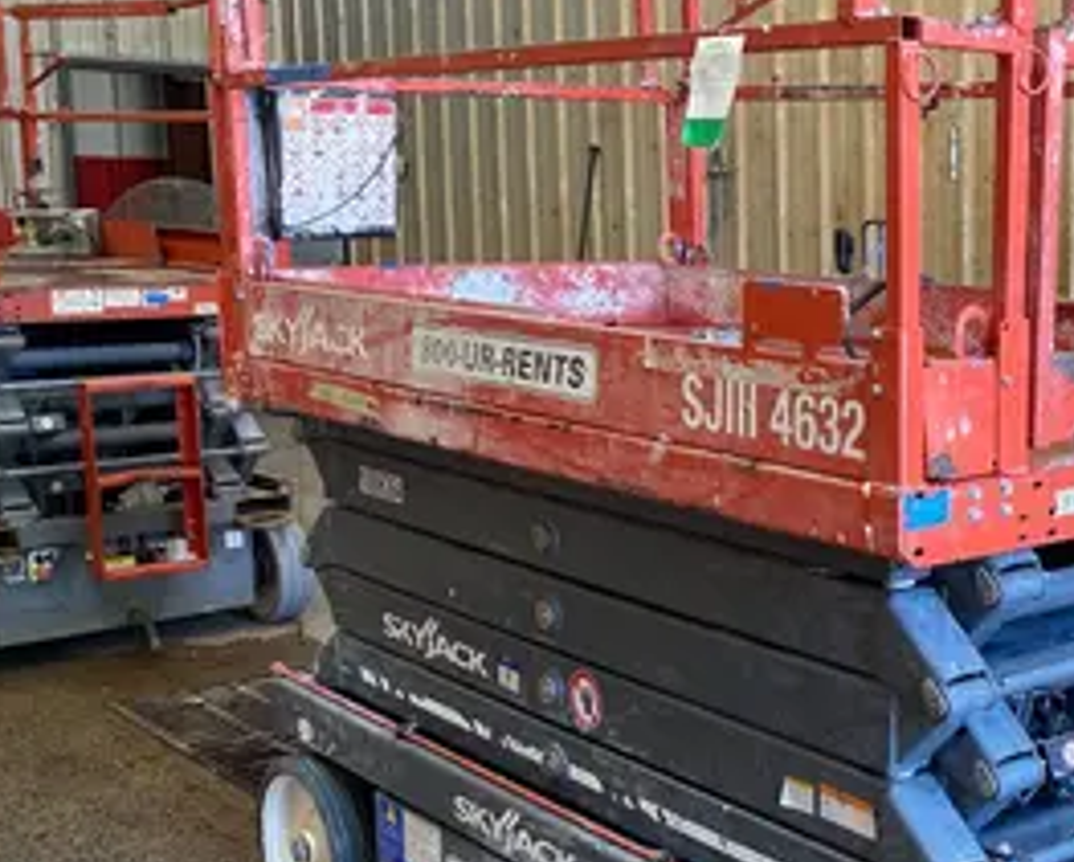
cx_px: 1029
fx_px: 1687
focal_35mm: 53
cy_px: 492
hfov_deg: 32.9
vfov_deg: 28.6
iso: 100
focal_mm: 4.25
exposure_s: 1/60
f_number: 1.8
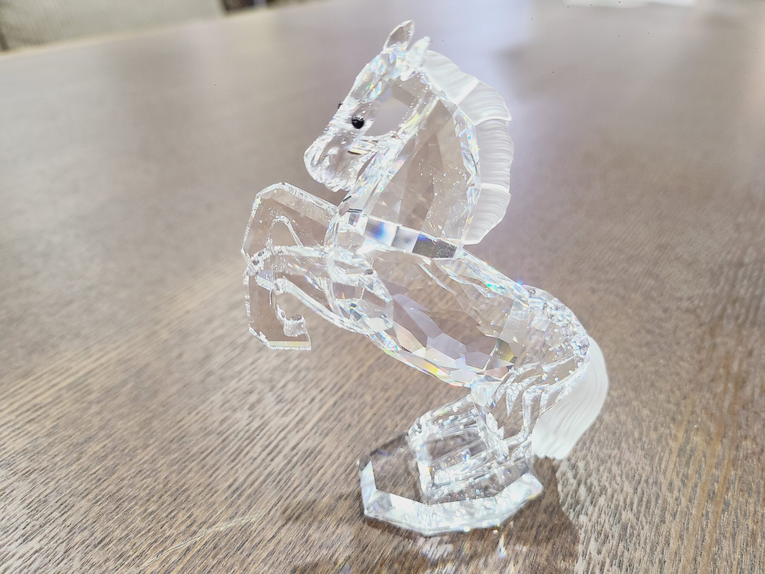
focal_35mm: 26
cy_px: 287
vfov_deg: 53.1
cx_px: 382
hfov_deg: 67.3
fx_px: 575
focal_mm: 5.4
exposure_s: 1/50
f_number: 1.8
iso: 250
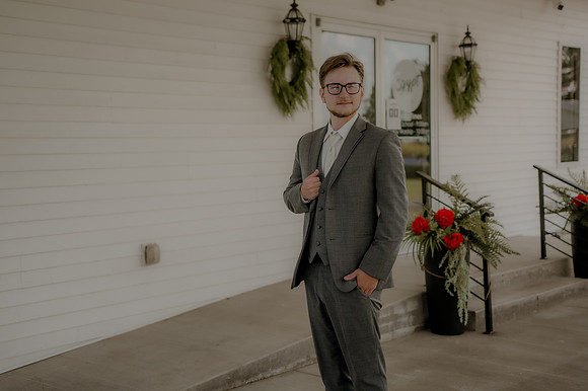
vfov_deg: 26.0
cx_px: 294
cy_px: 196
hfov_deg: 38.2
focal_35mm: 52
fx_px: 849
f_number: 1.8
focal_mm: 35
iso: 400
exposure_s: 1/2500
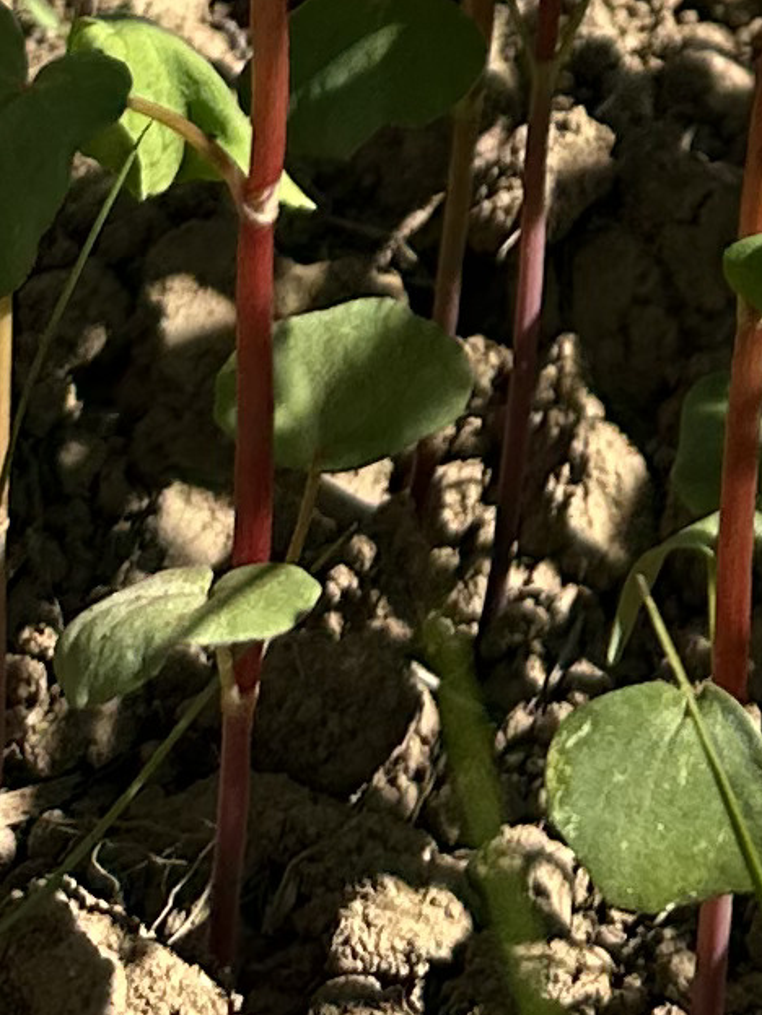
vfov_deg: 10.8
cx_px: 1420
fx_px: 4549
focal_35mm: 155
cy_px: -1461
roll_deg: -4.3
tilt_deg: -9.1
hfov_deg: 9.1
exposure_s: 1/3717
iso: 80
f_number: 1.78
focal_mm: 6.86
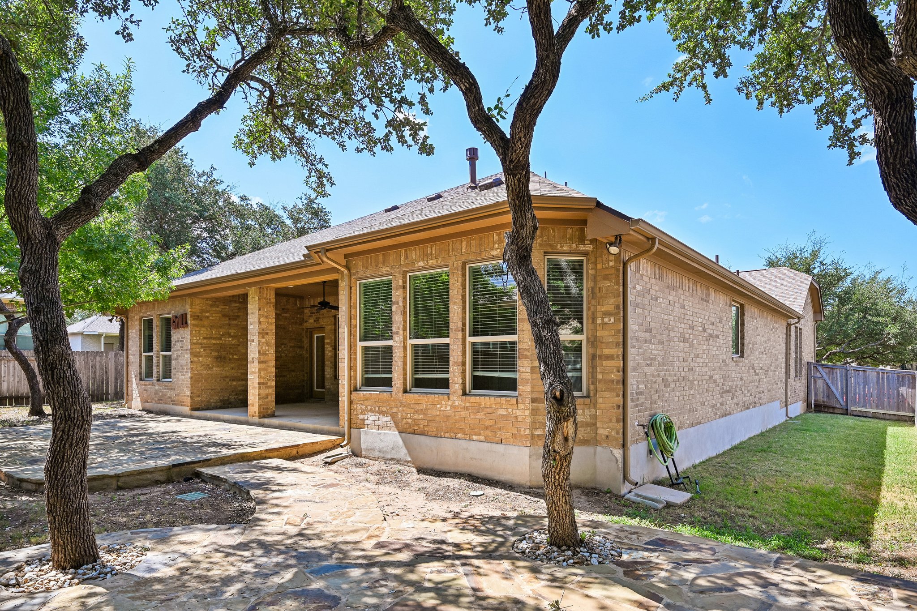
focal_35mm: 20
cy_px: 306
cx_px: 458
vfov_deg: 61.9
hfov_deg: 84.0
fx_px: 509
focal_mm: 20
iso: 100
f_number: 8
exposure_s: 1/125
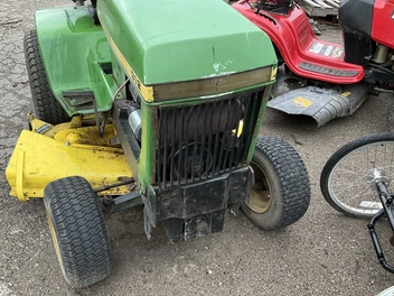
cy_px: 161
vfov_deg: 42.9
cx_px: 185
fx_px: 376
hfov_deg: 55.3
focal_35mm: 33
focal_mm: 3
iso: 50
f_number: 1.8
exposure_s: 1/122
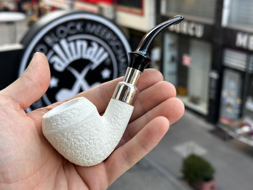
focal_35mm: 48
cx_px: 126
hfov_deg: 39.7
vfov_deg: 30.3
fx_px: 351
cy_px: 95
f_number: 1.78
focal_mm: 6.86
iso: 50
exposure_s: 1/131
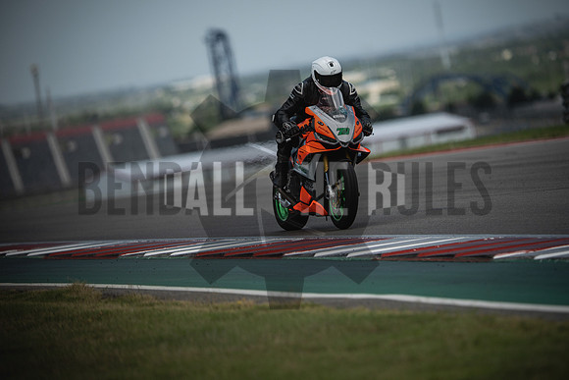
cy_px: 190
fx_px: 4743
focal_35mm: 300
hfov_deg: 6.9
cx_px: 284
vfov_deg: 4.6
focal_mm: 200
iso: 200
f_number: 2
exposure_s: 1/4000
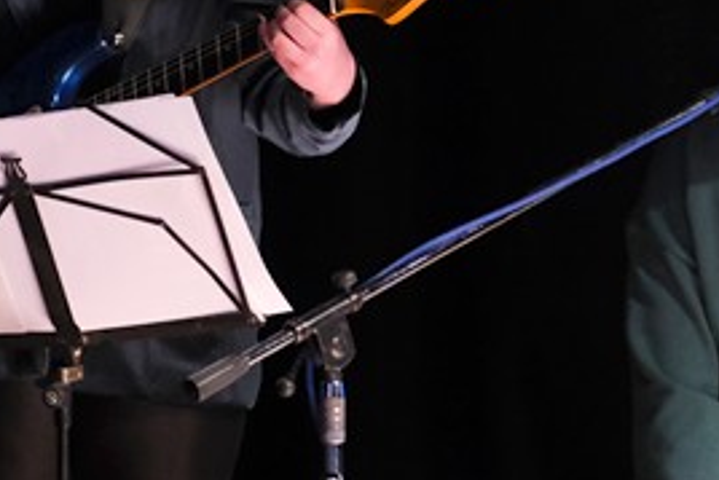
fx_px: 9132
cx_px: -40
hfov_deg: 4.5
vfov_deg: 3.0
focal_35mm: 457
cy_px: 51
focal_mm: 90.6
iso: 3200
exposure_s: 1/60
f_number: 2.8
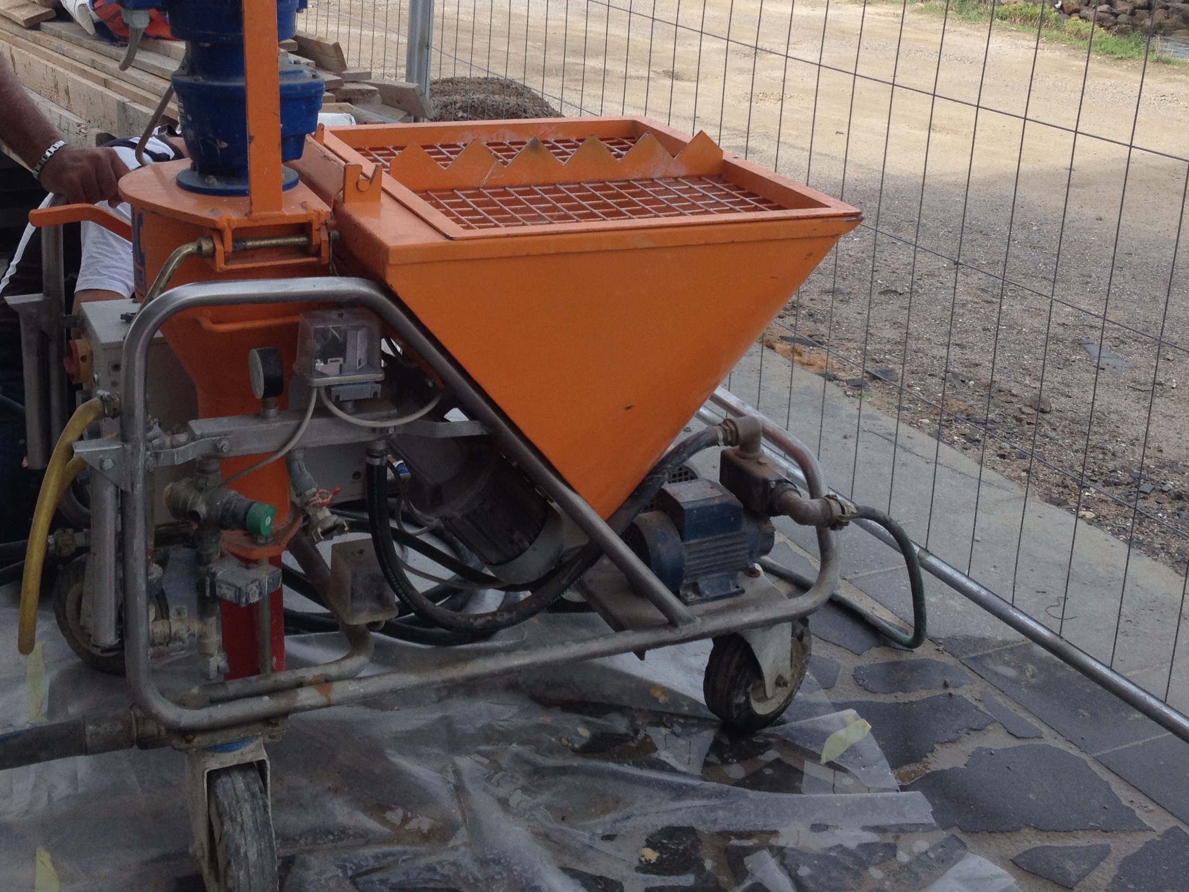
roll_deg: -1.5
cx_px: 522
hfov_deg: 37.4
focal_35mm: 51
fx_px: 1752
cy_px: 273
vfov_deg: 28.3
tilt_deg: -19.6
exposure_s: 1/717
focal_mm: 4.28
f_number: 2.4
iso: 50
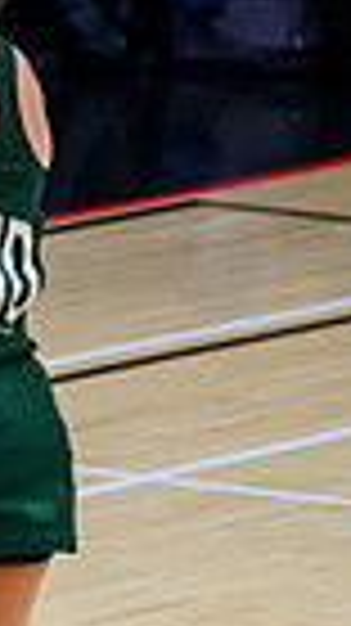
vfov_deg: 1.9
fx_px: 18632
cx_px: -476
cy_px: 140
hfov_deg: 1.1
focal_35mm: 1124
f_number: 3.2
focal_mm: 200
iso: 4000
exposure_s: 1/1000
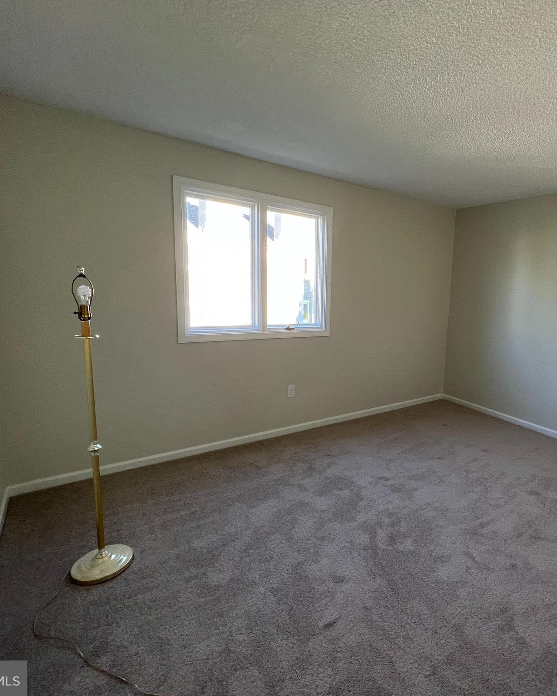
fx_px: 350
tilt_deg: -9.9
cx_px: 380
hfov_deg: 74.1
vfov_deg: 89.6
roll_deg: +0.9
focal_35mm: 17
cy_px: 348
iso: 64
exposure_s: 1/99
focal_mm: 1.57
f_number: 1.8
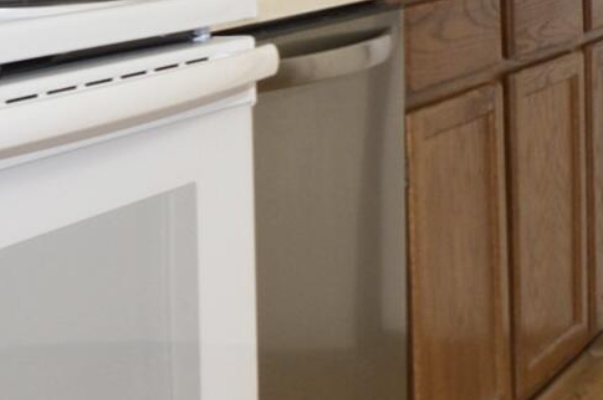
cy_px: -59
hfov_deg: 15.3
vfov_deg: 13.3
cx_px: 1289
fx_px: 1673
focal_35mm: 100
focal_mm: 11
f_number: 4
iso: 400
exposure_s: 1/60
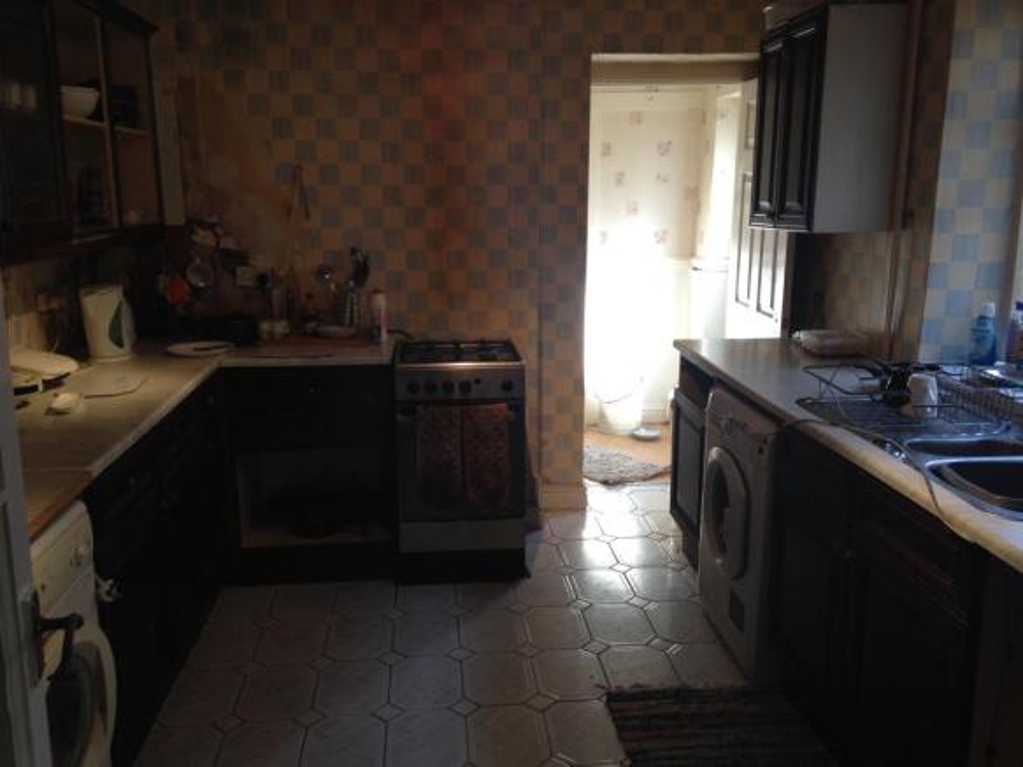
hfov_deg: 55.4
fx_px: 975
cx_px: 512
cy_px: 384
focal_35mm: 33
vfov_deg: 42.9
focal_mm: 4.12
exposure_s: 1/40
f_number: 2.4
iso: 50
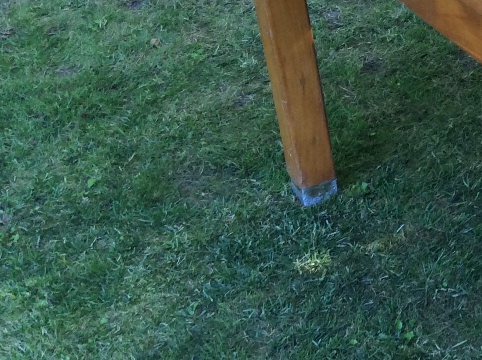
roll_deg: +1.6
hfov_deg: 21.0
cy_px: 132
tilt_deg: -31.7
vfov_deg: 17.1
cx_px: 604
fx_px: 1196
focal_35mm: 86
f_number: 2.4
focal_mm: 3.3
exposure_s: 1/50
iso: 40
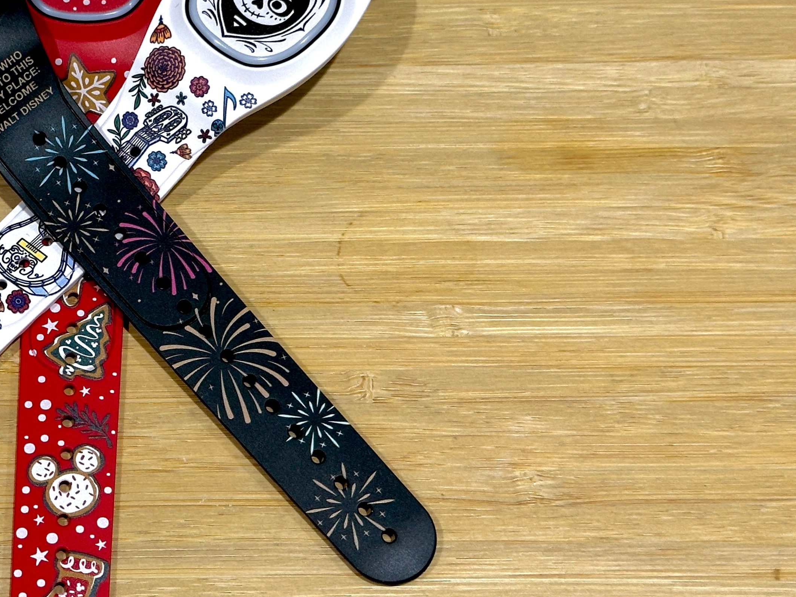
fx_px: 2092
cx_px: 69
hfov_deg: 21.0
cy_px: 168
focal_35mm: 91
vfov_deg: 16.2
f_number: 1.78
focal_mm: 6.86
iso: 125
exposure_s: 1/60
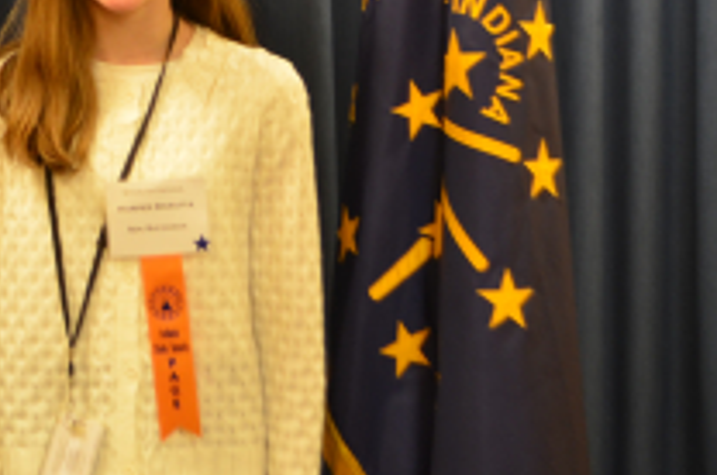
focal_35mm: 103
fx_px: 2048
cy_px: -48
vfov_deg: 13.0
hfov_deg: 19.0
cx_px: -76
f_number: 4.5
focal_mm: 28
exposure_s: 1/15
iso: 400
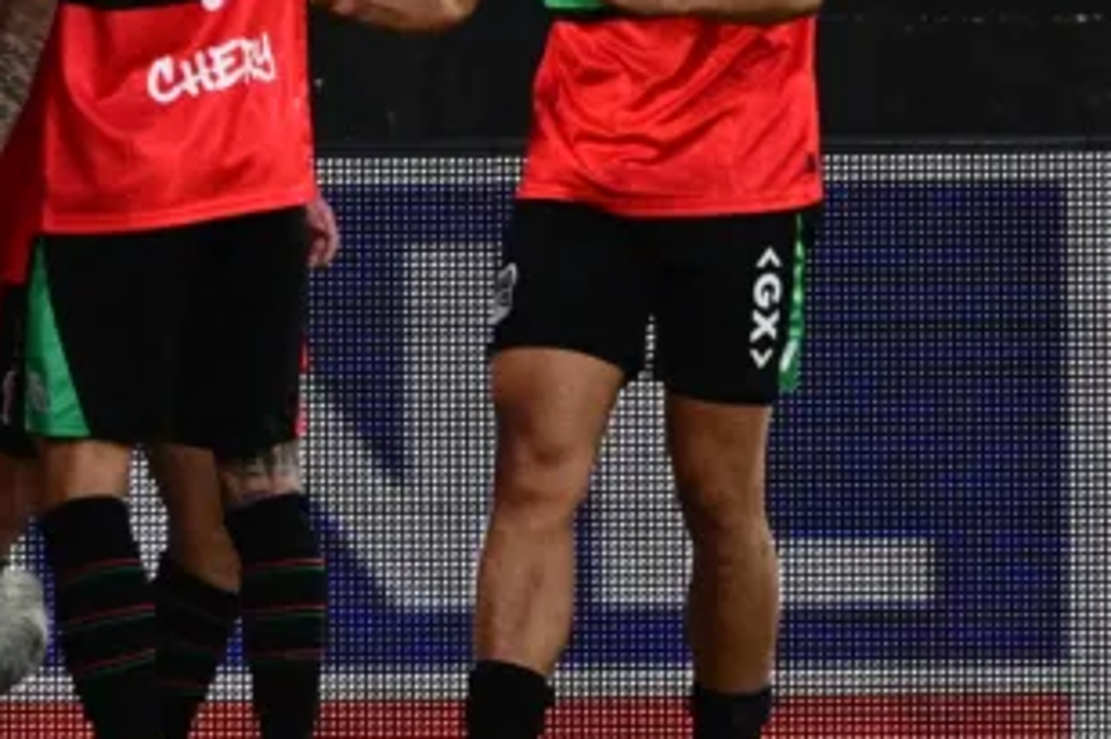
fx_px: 30751
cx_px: 126
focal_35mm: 997
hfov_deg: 2.1
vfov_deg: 1.4
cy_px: 40
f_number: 3.2
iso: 1000
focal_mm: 400
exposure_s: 1/1250
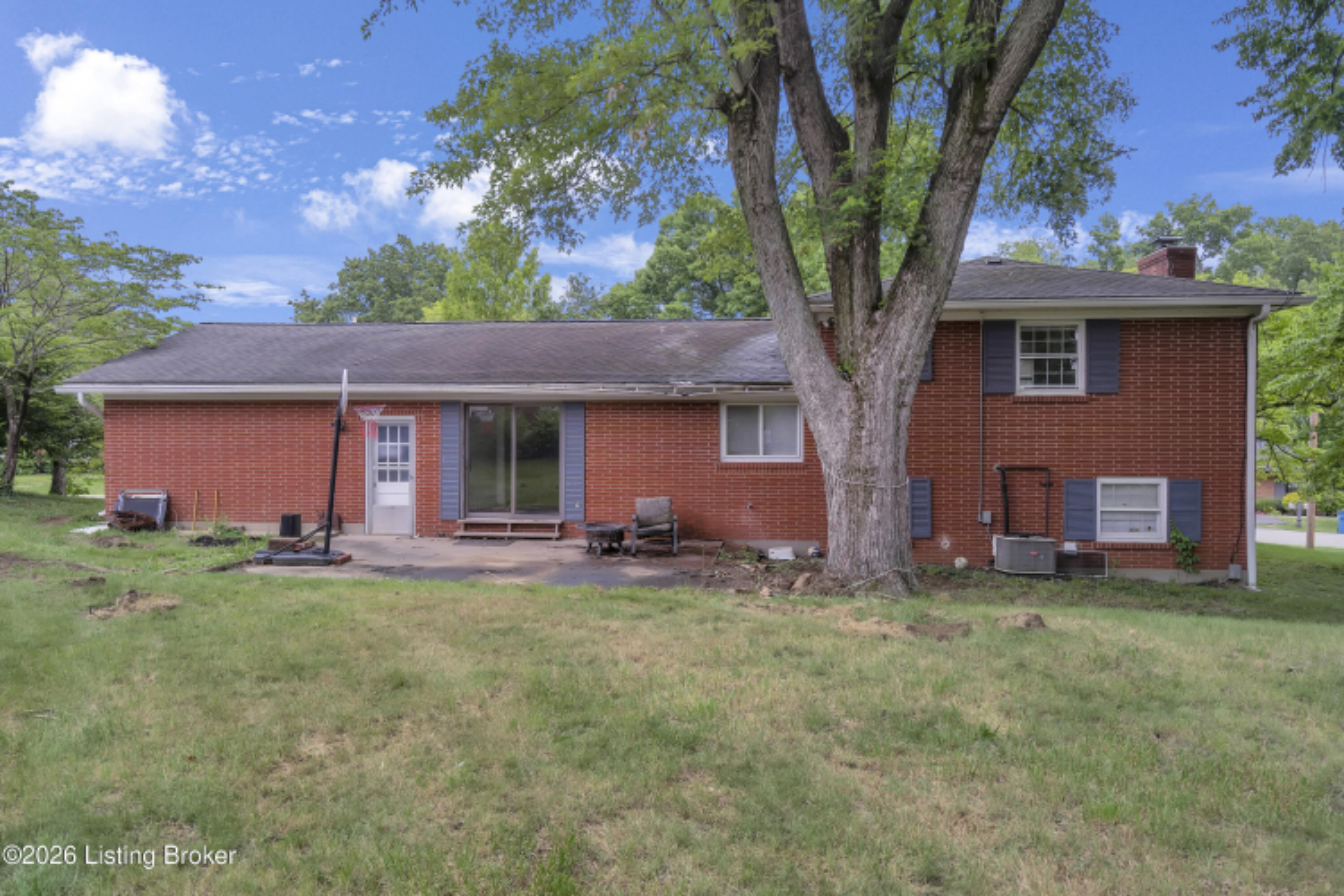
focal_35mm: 26
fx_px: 971
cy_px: 448
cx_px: 672
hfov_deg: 69.4
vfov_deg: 49.6
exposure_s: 1/200
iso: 125
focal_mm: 26
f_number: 4
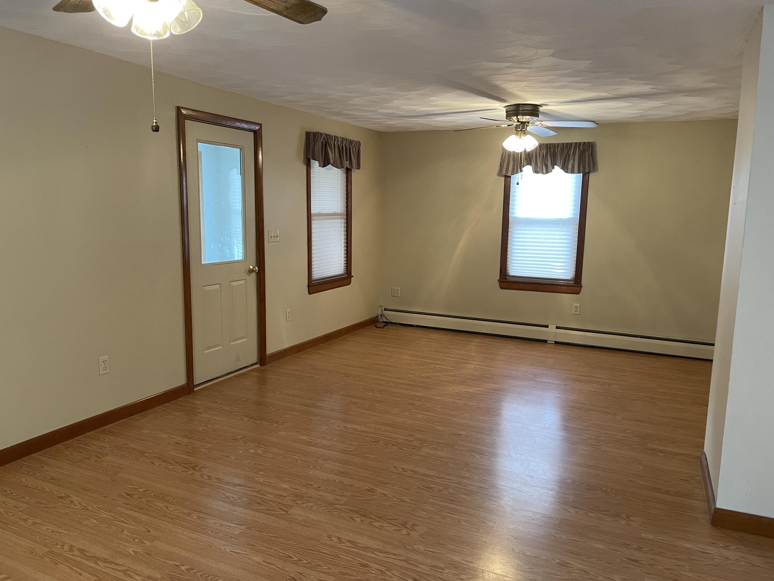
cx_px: 387
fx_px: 581
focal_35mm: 26
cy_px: 290
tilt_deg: -8.7
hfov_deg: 67.3
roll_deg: -0.7
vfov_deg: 53.1
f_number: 1.6
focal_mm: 4.2
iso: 250
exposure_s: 1/60
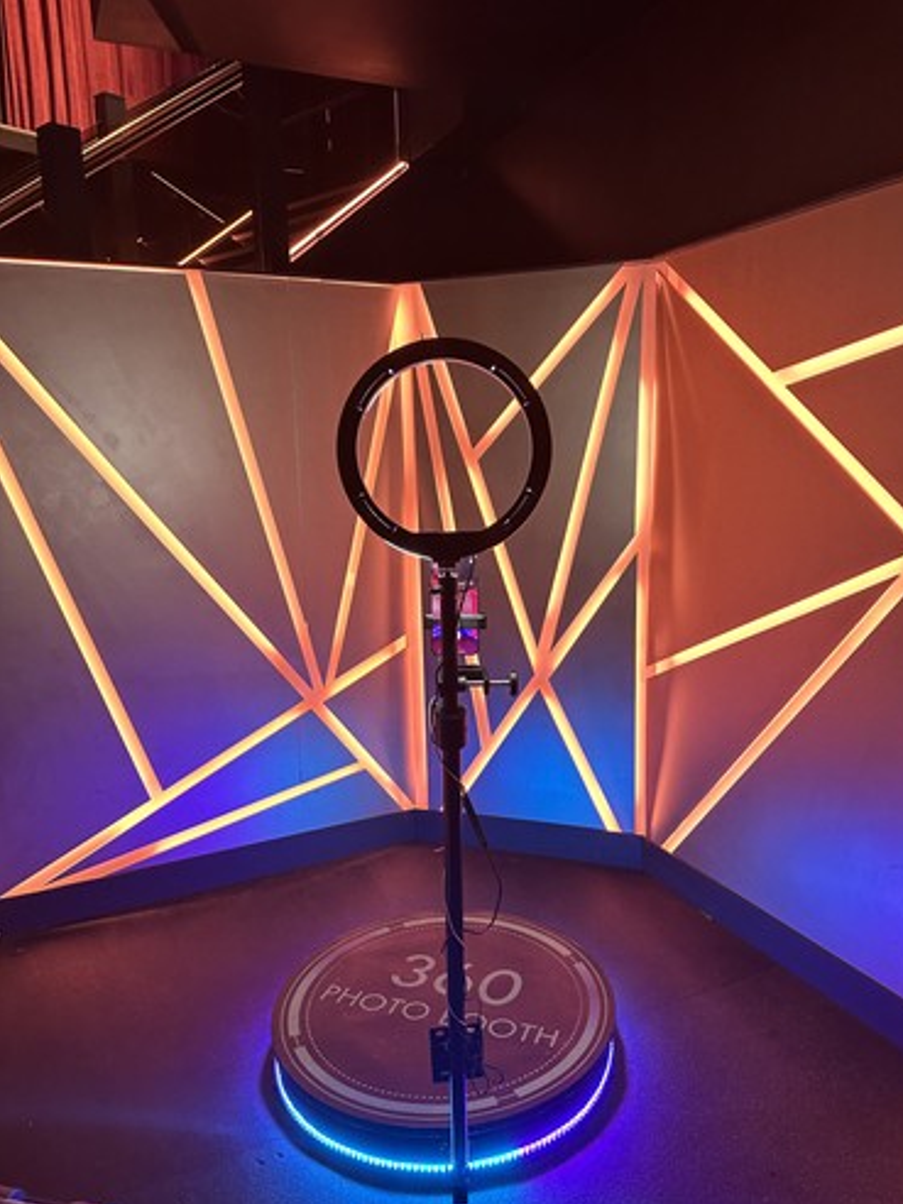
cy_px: 624
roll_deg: +0.6
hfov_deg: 54.9
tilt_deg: -11.0
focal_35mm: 25
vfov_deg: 69.4
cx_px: 467
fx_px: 870
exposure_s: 1/58
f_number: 1.78
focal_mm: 6.86
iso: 320
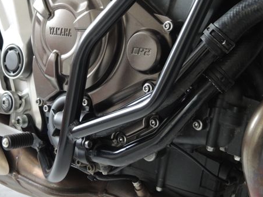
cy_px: 31
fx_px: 570
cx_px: 126
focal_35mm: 75
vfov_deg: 19.4
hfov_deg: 26.0
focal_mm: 9
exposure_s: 1/50
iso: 140
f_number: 2.5
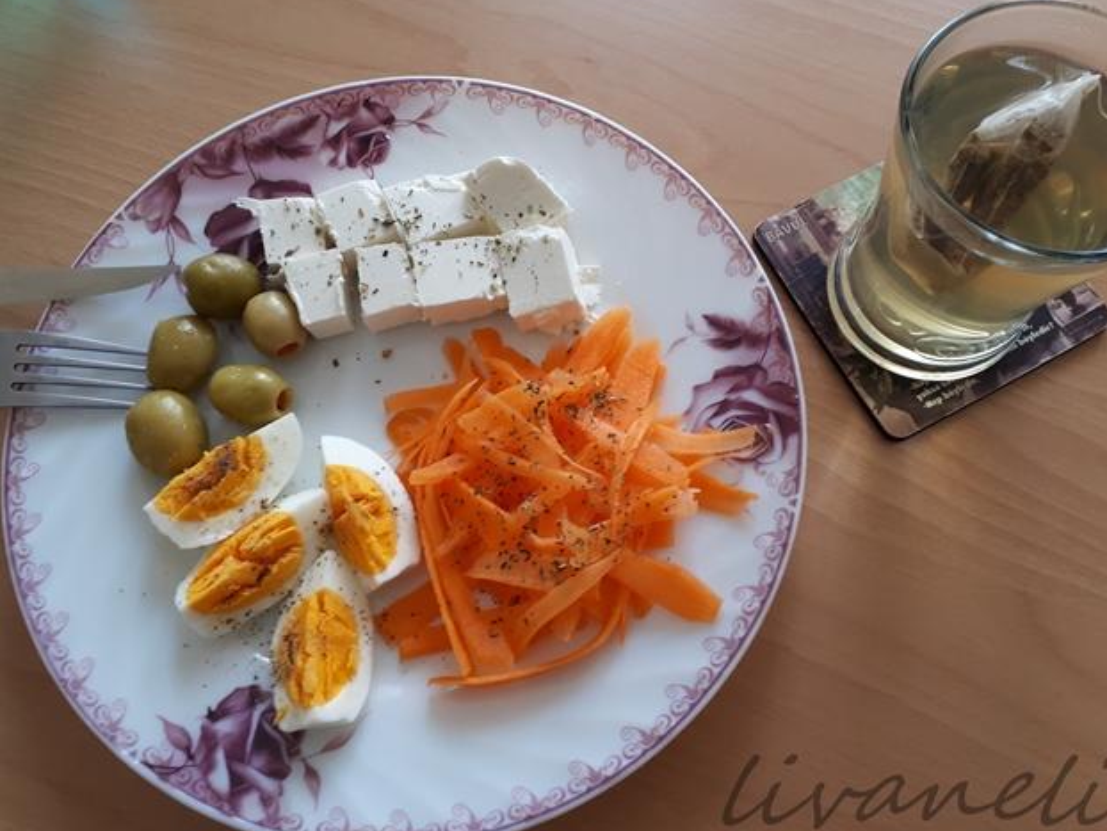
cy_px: 411
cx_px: 572
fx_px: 896
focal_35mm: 28
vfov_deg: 49.8
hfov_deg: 63.4
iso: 100
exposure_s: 1/33
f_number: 1.9
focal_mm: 3.6
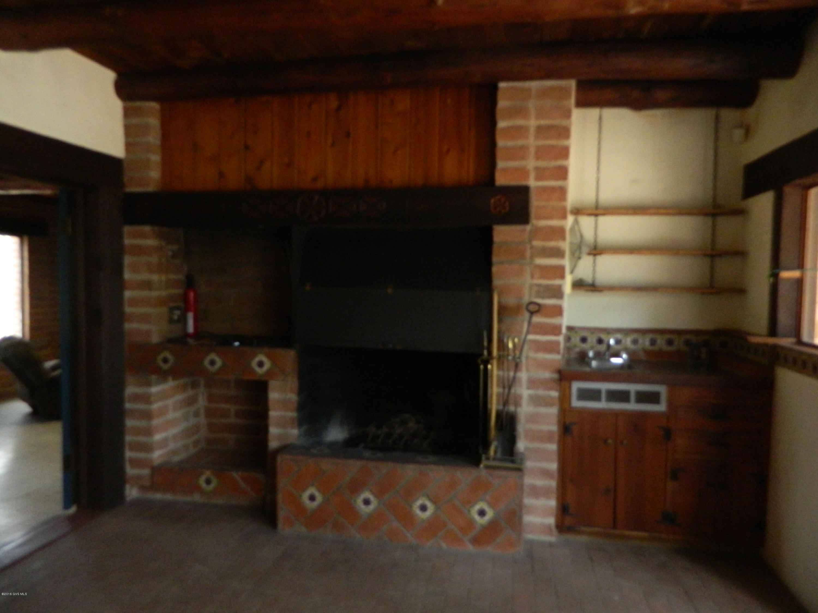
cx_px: 409
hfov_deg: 69.4
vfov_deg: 54.9
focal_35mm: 25
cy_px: 306
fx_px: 591
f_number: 3.1
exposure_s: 1/200
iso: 400
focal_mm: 4.5
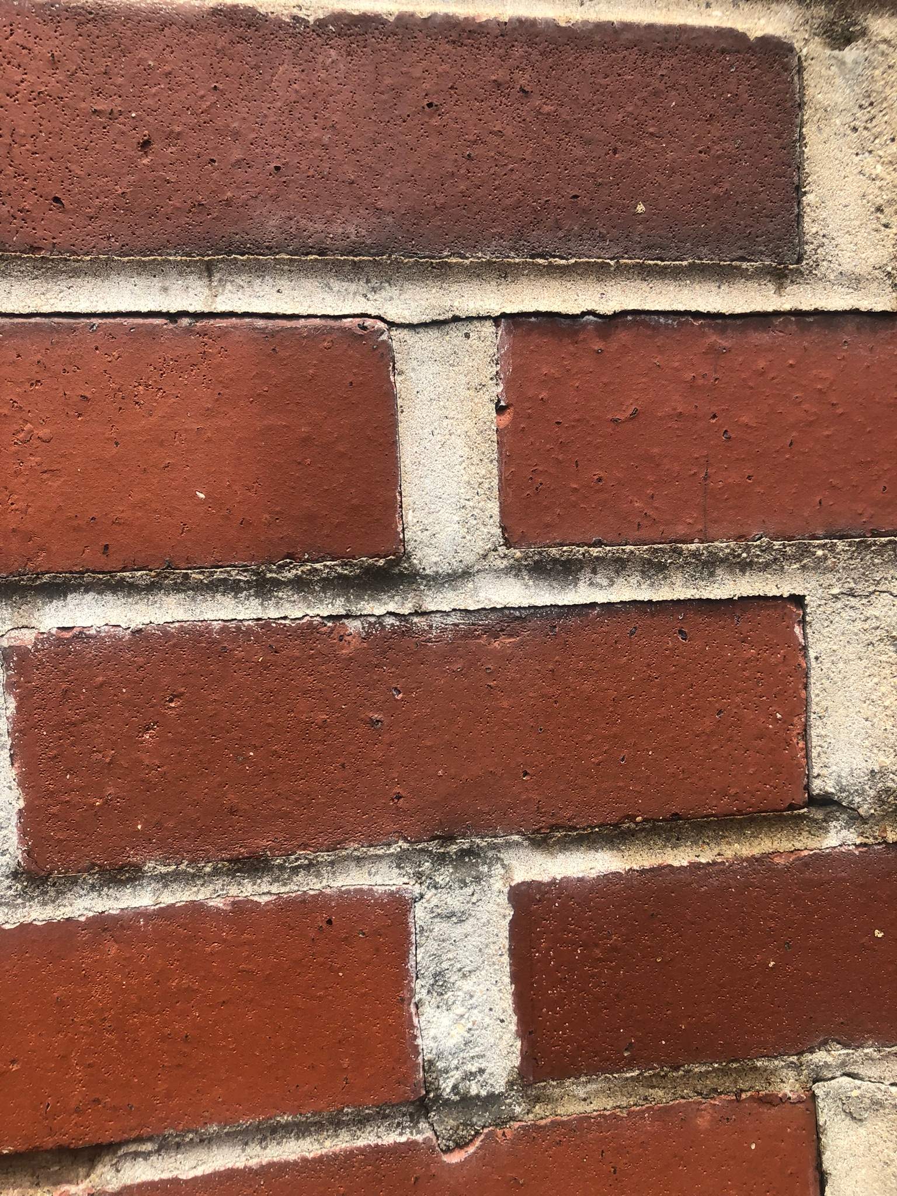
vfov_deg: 63.4
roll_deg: +0.0
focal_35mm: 28
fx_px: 967
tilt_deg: -6.3
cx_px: 448
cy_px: 598
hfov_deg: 49.7
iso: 20
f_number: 1.8
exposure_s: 1/889
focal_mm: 3.99
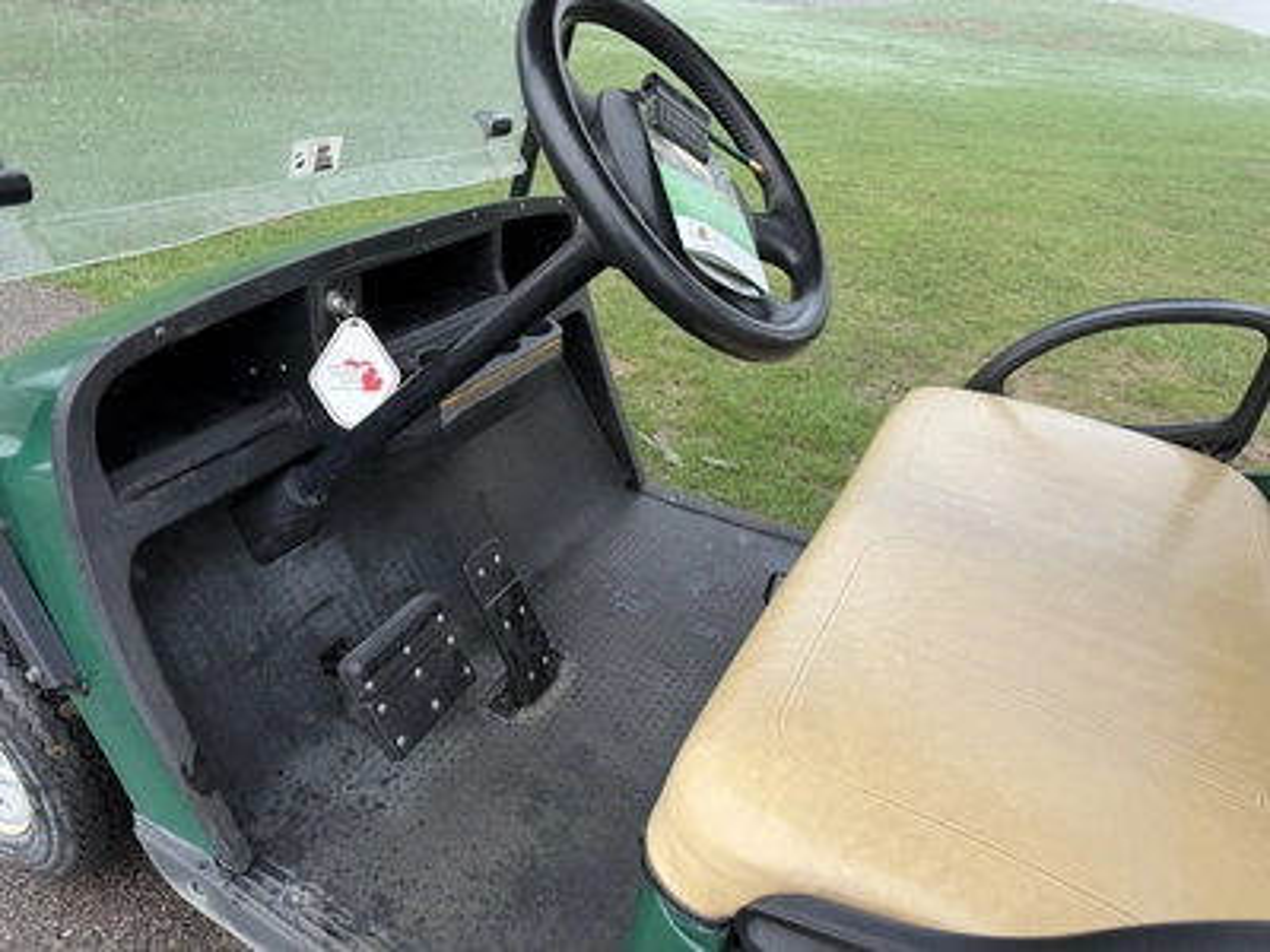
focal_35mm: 24
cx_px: 635
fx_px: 881
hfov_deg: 71.6
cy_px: 476
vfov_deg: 56.8
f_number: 1.78
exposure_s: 1/412
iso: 80
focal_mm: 6.76
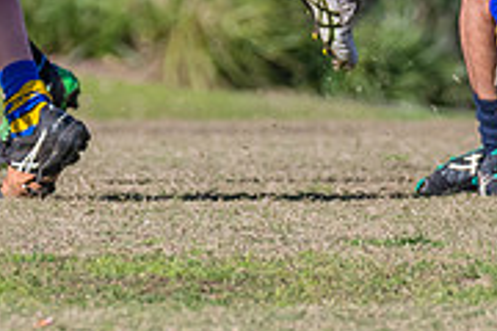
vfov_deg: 1.1
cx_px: 199
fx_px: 16703
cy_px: -122
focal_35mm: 1210
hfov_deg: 1.7
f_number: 7.1
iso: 800
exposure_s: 1/2000
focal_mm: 250
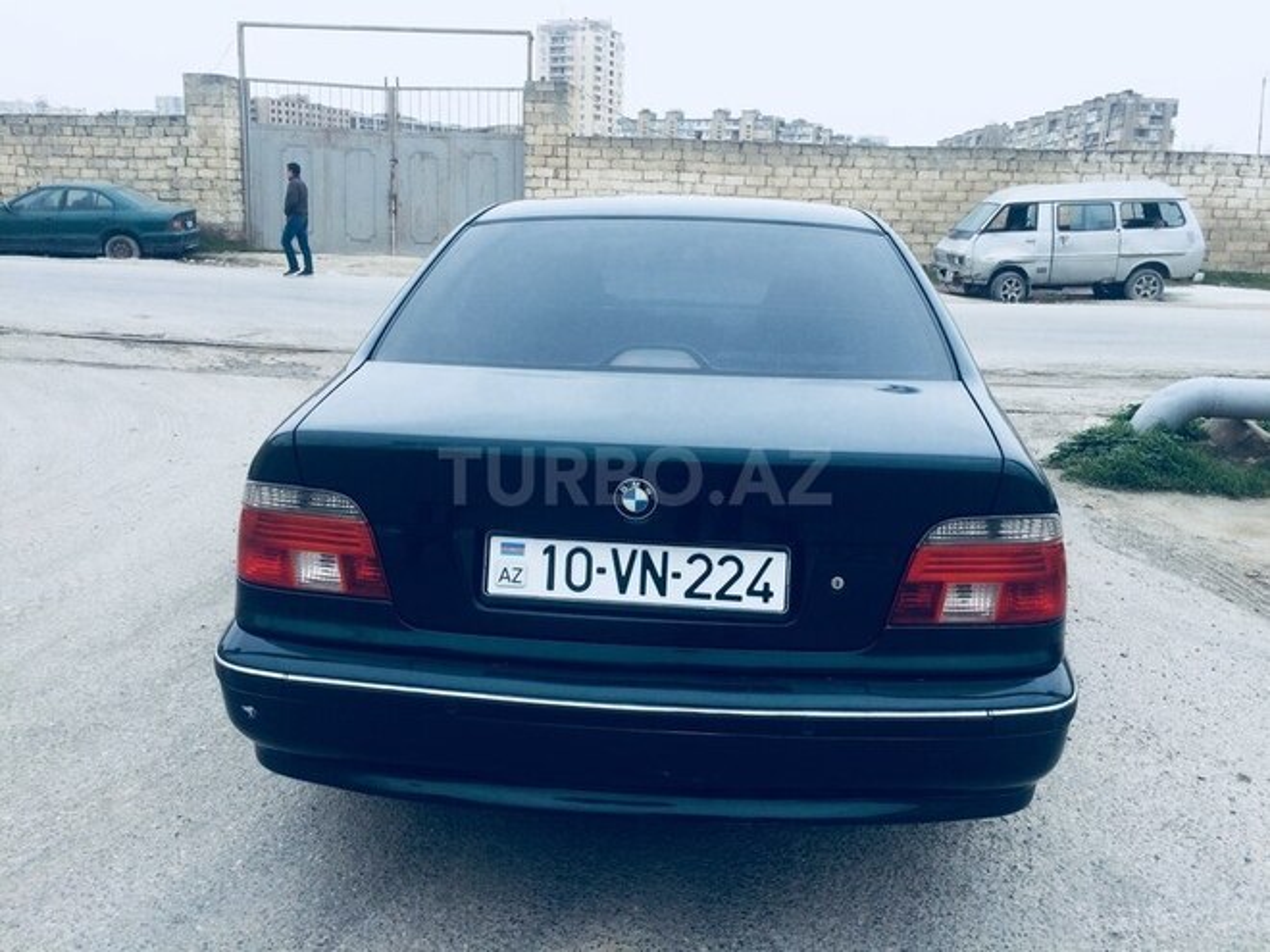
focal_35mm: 29
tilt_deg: -13.0
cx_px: 635
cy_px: 476
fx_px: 1064
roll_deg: -1.6
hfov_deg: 61.7
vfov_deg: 48.2
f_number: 2.2
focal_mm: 4.15
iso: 32
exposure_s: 1/1026
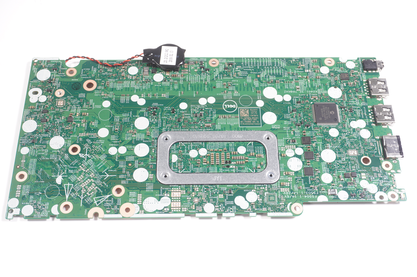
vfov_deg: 31.8
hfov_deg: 46.4
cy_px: 138
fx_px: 486
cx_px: 208
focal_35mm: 42
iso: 640
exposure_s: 1/125
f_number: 6.3
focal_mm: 28
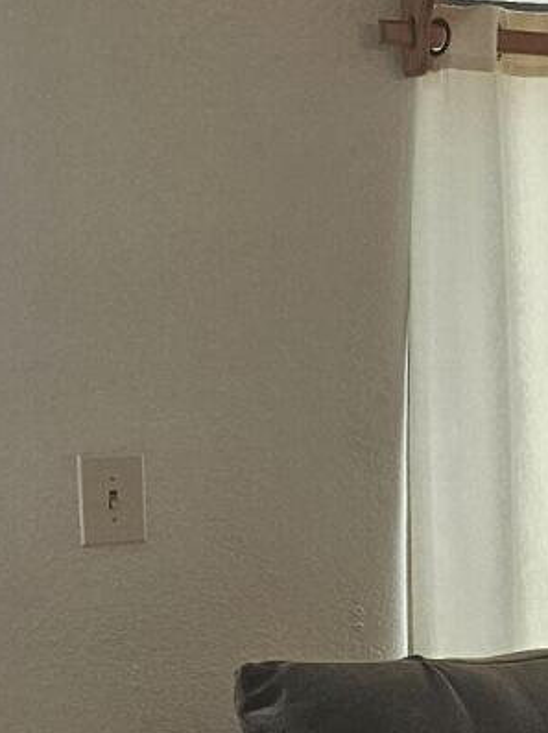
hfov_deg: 10.9
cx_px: 1290
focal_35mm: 116
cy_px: 511
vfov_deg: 16.9
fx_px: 2452
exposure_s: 1/120
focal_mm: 6.3
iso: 250
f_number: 1.7
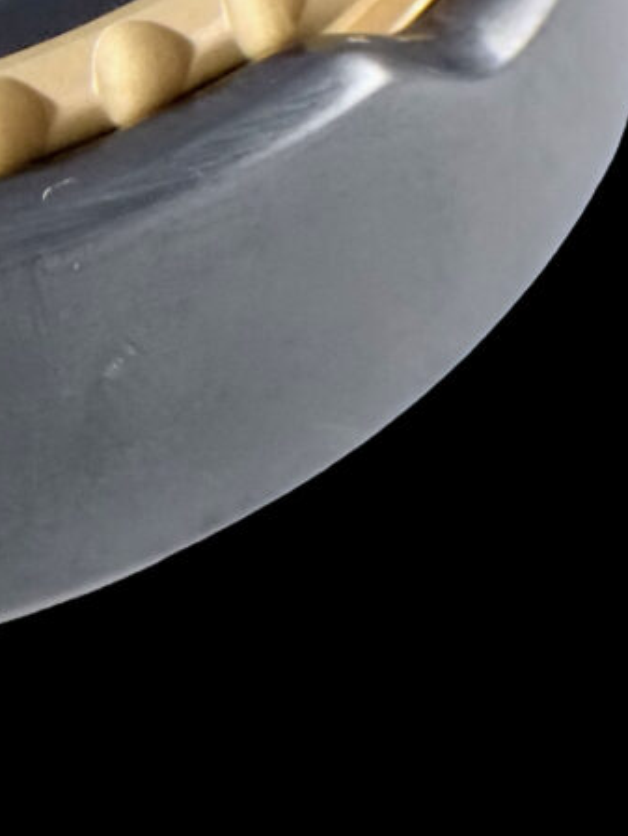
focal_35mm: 235
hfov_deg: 6.2
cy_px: 210
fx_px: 5682
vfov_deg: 8.4
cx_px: -483
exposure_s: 1/60
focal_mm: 15.66
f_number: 4.5
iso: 1600
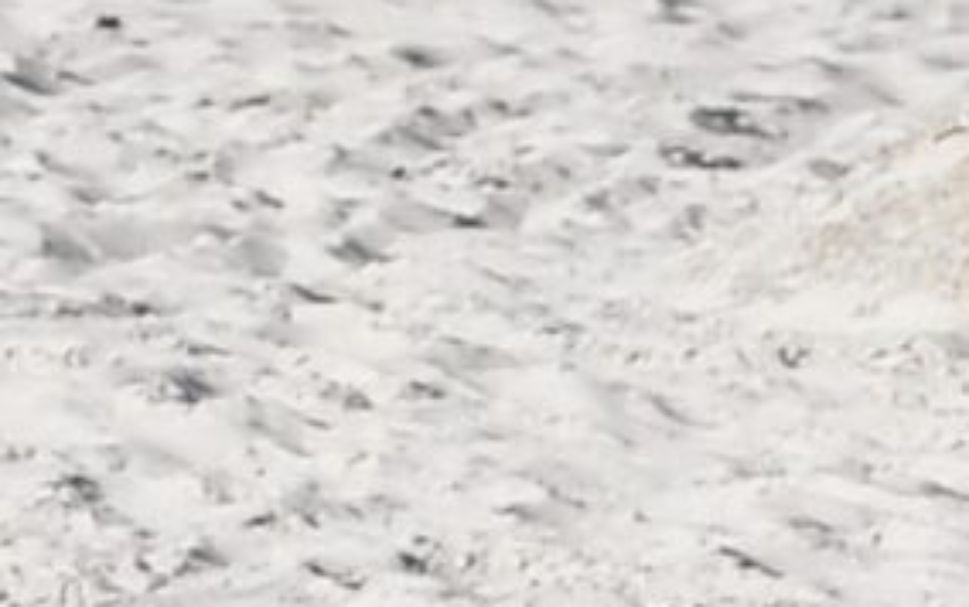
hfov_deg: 4.1
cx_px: 1252
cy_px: 3018
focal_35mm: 516
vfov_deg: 2.5
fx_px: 13638
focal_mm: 50
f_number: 6.3
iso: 50
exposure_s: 1/500
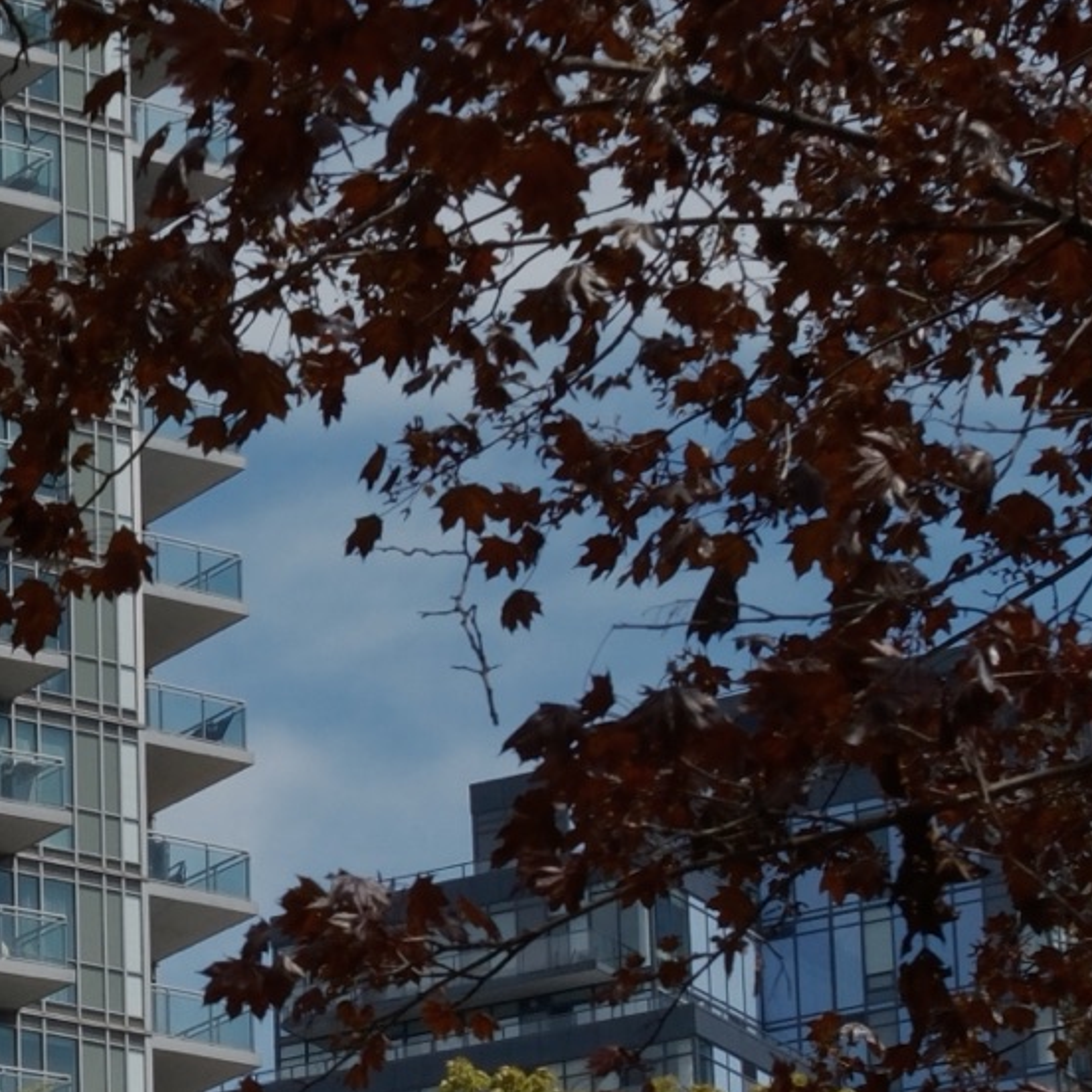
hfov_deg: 16.9
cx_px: -313
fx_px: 3462
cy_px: 1088
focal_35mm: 97
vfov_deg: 17.5
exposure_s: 1/1800
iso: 500
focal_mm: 23
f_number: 7.1
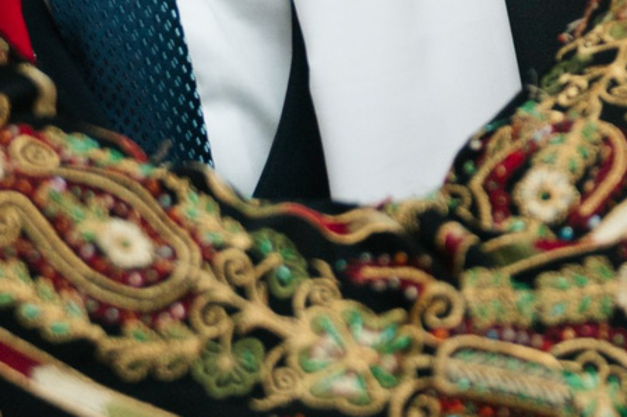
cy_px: -179
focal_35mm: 355
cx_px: 216
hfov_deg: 5.8
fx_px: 6180
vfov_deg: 3.9
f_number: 2.4
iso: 400
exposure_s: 1/160
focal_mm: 62
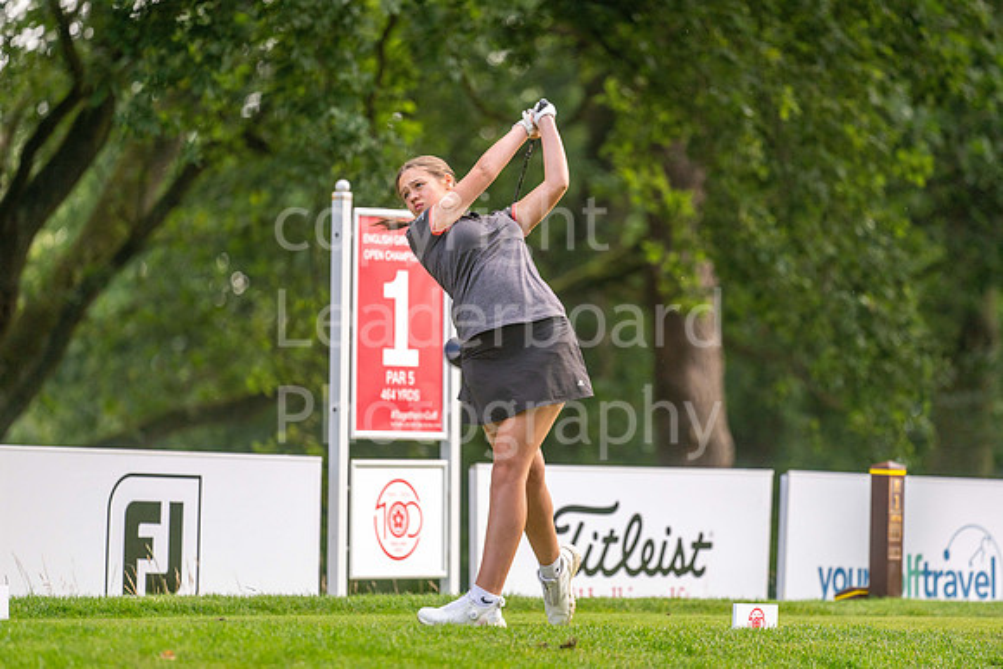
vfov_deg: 4.6
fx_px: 8360
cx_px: 502
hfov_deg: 6.9
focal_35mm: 300
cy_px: 334
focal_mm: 300
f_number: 4
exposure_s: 1/640
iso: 400
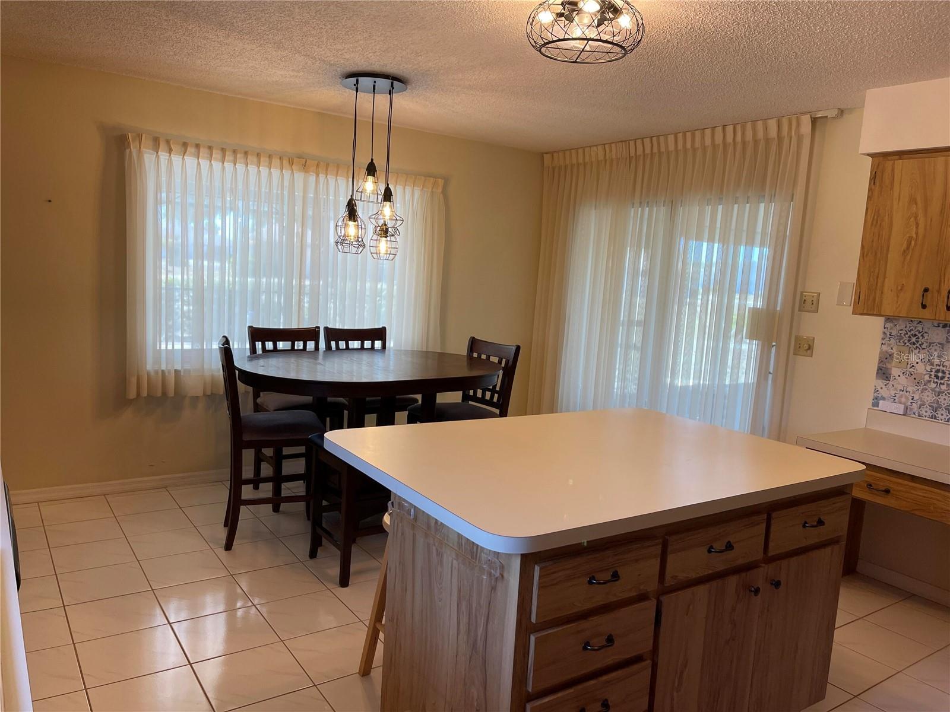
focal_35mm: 25
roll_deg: -3.7
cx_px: 475
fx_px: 686
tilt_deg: -7.8
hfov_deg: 69.4
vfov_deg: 54.9
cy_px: 356
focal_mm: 5.1
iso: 100
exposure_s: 1/120
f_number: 1.6
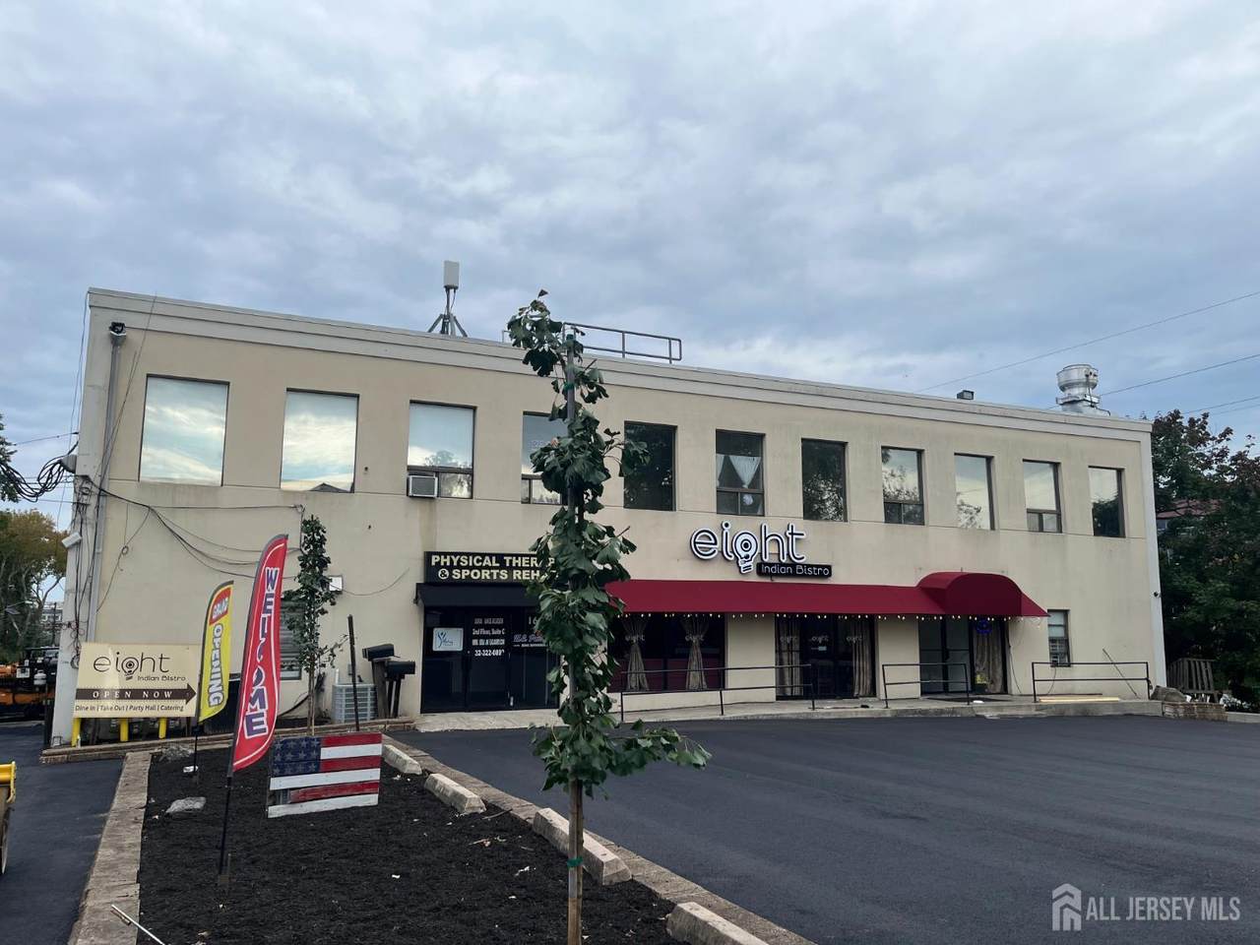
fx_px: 946
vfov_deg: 53.1
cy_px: 472
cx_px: 630
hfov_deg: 67.3
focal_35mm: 26
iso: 50
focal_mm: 5.1
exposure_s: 1/2513
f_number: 1.6
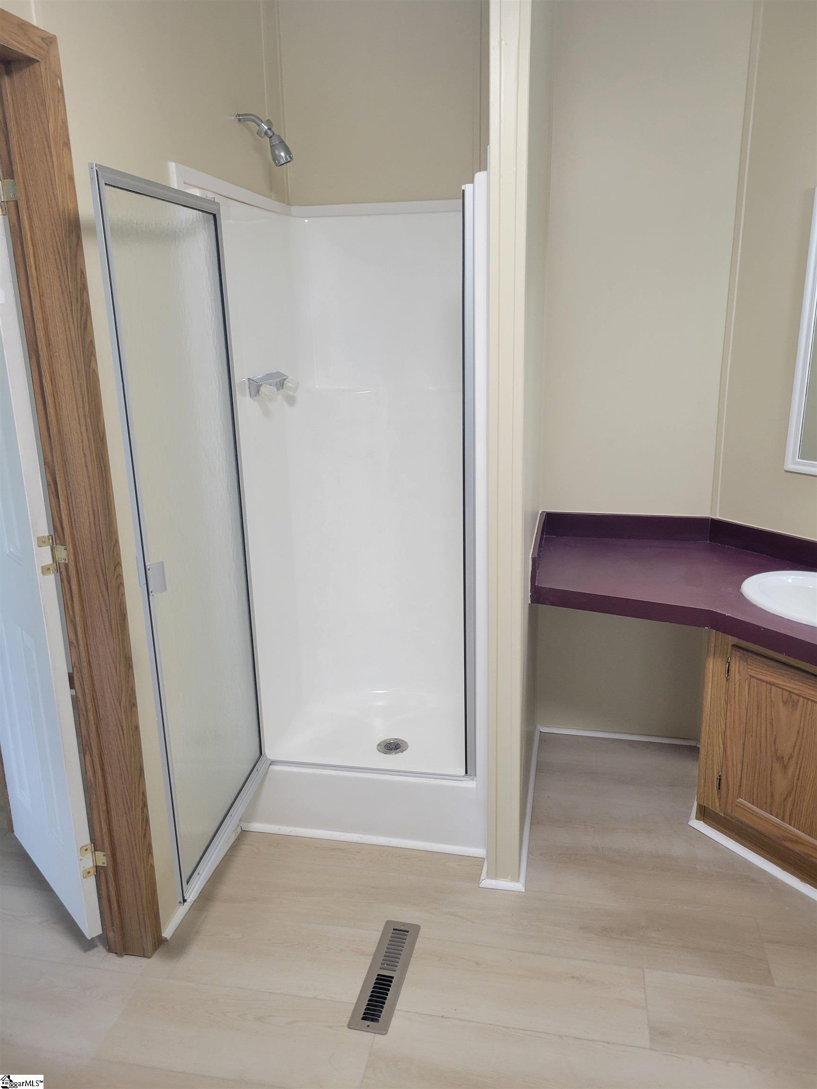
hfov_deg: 53.1
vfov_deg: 67.3
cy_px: 544
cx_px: 408
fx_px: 818
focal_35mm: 26
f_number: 1.8
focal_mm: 5.4
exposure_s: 1/120
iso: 200
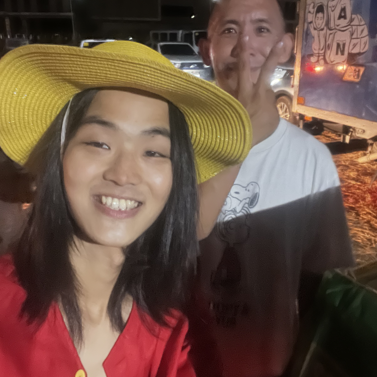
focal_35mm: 34
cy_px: 183
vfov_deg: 48.4
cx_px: 205
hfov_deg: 48.4
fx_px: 419
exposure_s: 1/15
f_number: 2.2
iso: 1250
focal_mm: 2.71
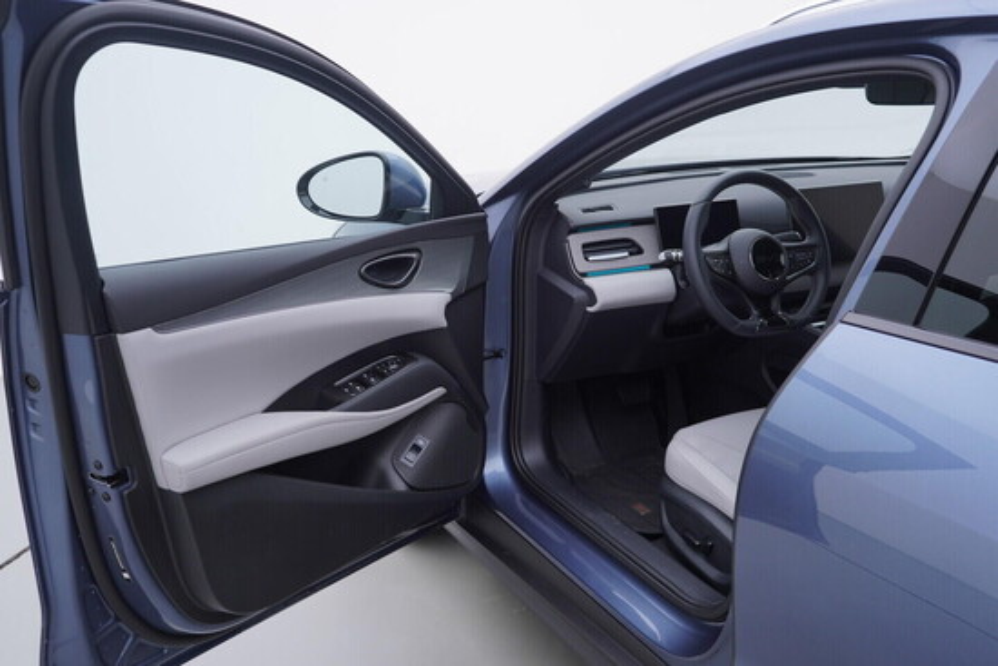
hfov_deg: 53.1
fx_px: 998
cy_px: 333
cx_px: 499
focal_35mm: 36
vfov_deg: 36.9
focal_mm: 24
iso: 125
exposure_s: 1/60
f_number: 3.5
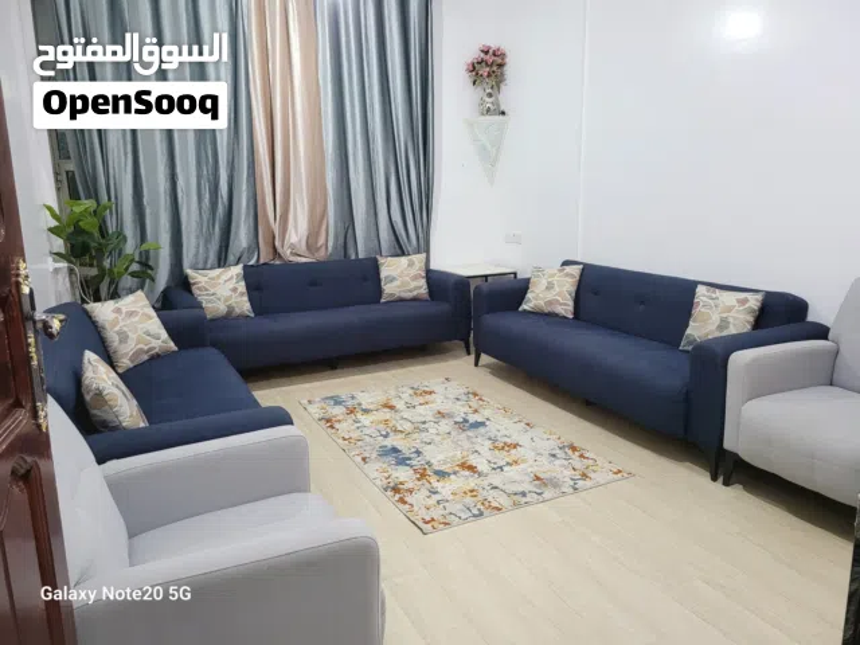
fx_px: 646
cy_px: 322
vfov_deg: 53.1
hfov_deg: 67.3
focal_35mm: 26
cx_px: 430
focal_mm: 5.4
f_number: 1.8
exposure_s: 1/40
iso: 640
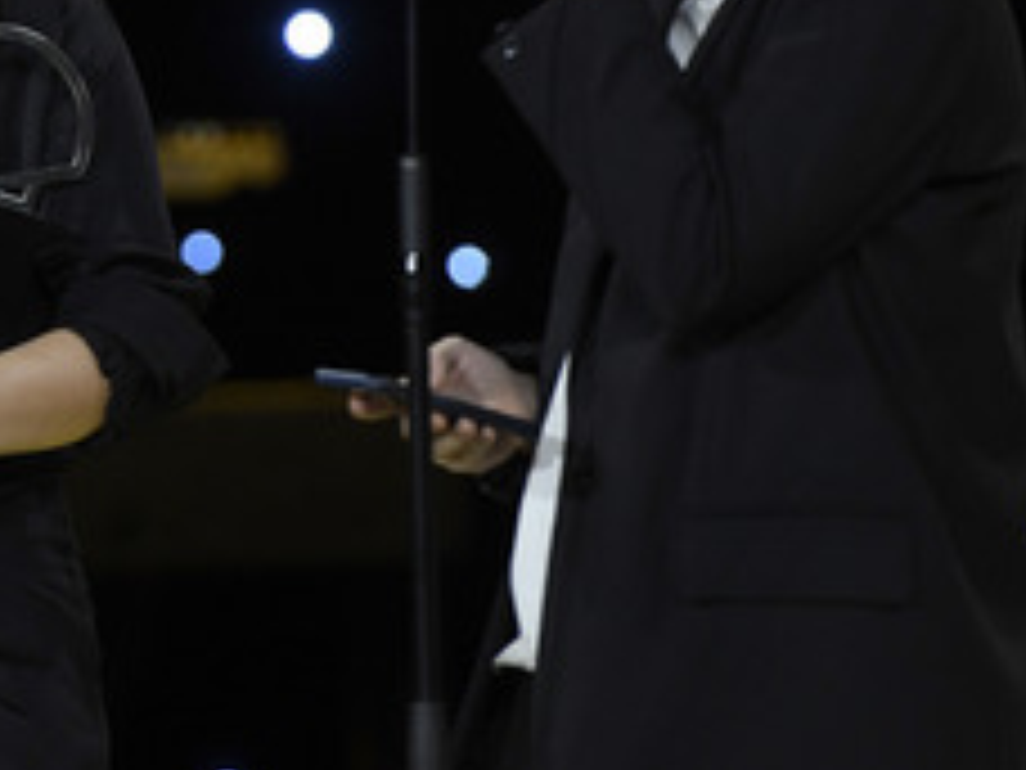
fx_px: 11263
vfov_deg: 3.9
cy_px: 144
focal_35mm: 380
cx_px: 250
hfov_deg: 5.2
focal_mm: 200
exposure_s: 1/400
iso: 2000
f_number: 4
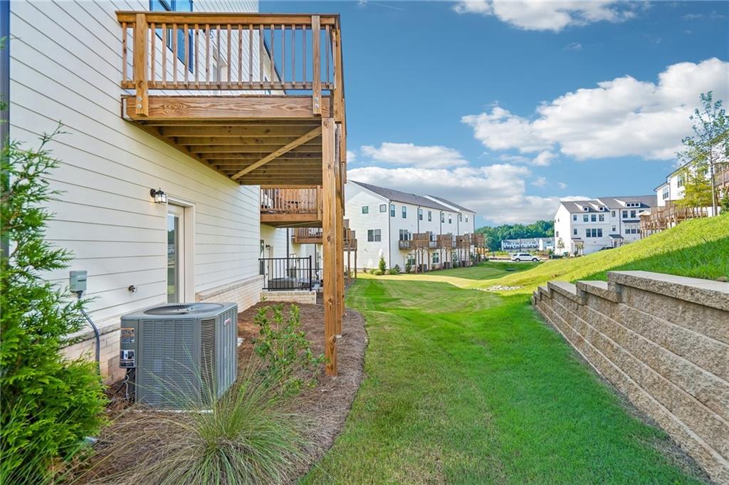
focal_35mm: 16
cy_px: 242
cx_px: 364
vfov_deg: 73.7
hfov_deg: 96.8
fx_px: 324
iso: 400
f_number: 5
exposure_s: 1/640
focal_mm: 16
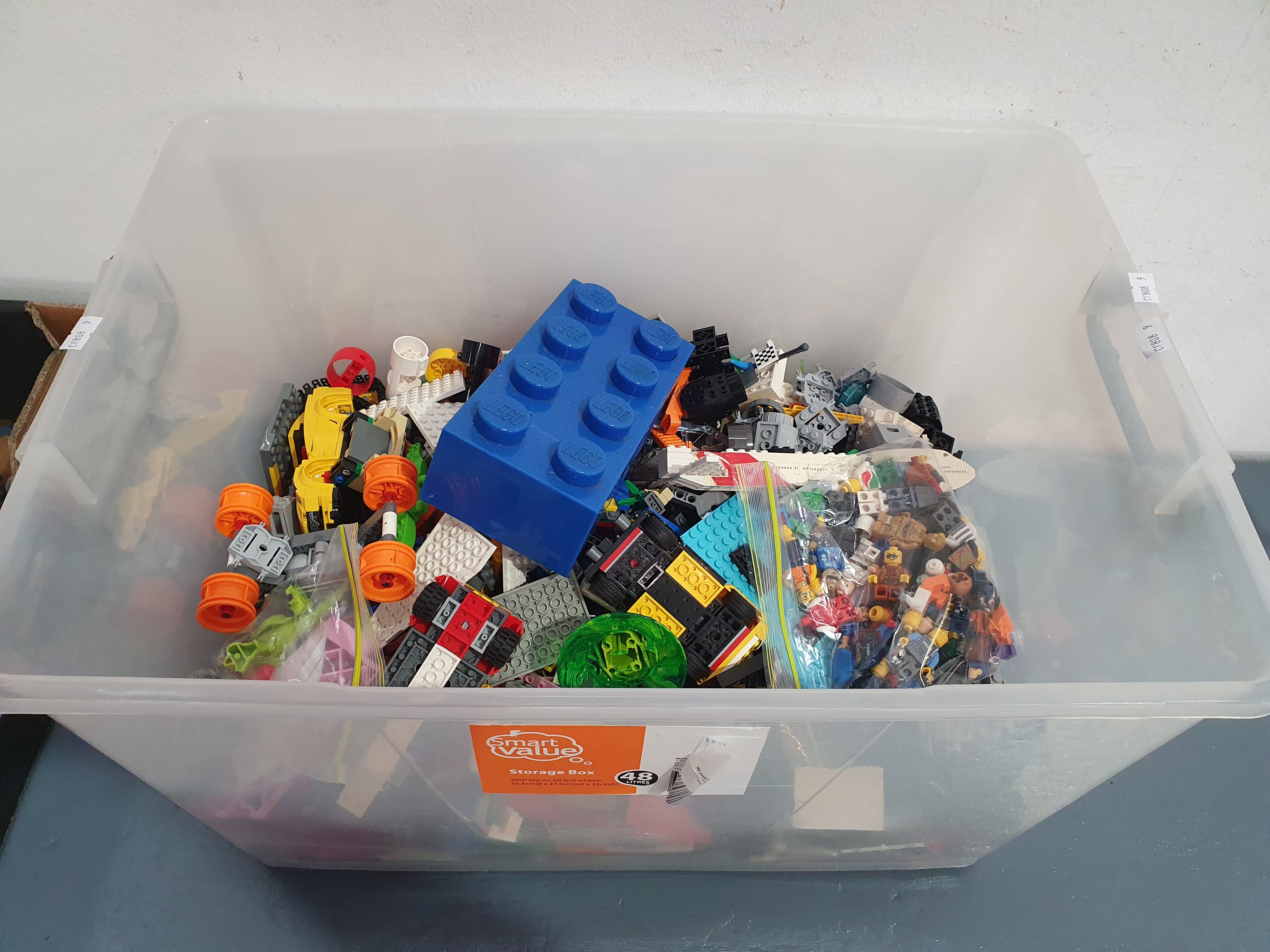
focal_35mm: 26
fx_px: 954
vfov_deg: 53.1
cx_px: 635
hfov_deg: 67.3
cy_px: 476
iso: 320
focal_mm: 4.32
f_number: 2.4
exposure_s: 1/100
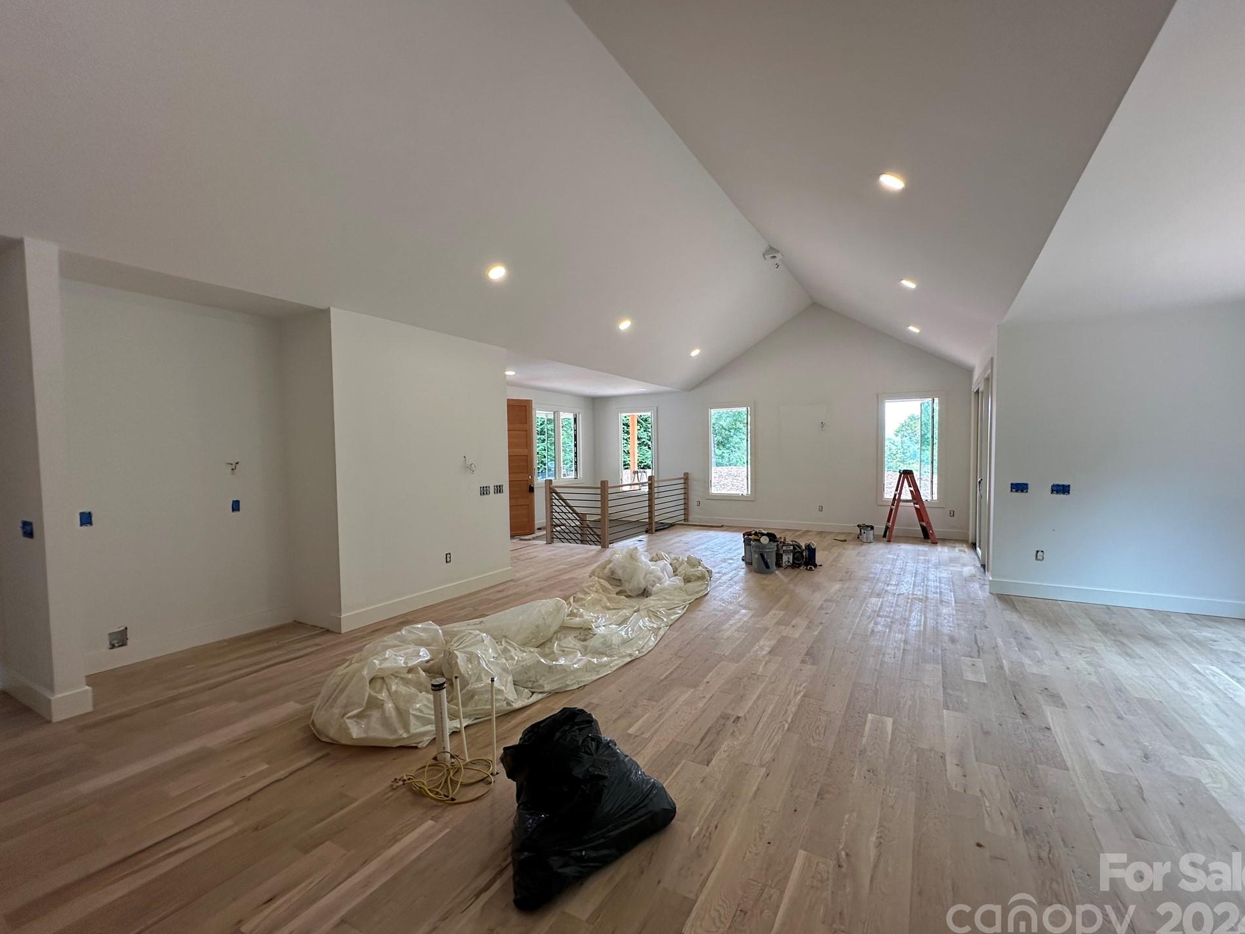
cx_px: 648
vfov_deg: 81.8
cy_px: 475
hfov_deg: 98.1
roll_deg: +0.4
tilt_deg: -2.5
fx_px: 540
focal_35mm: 15
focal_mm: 2.22
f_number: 2.2
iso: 100
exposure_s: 1/120
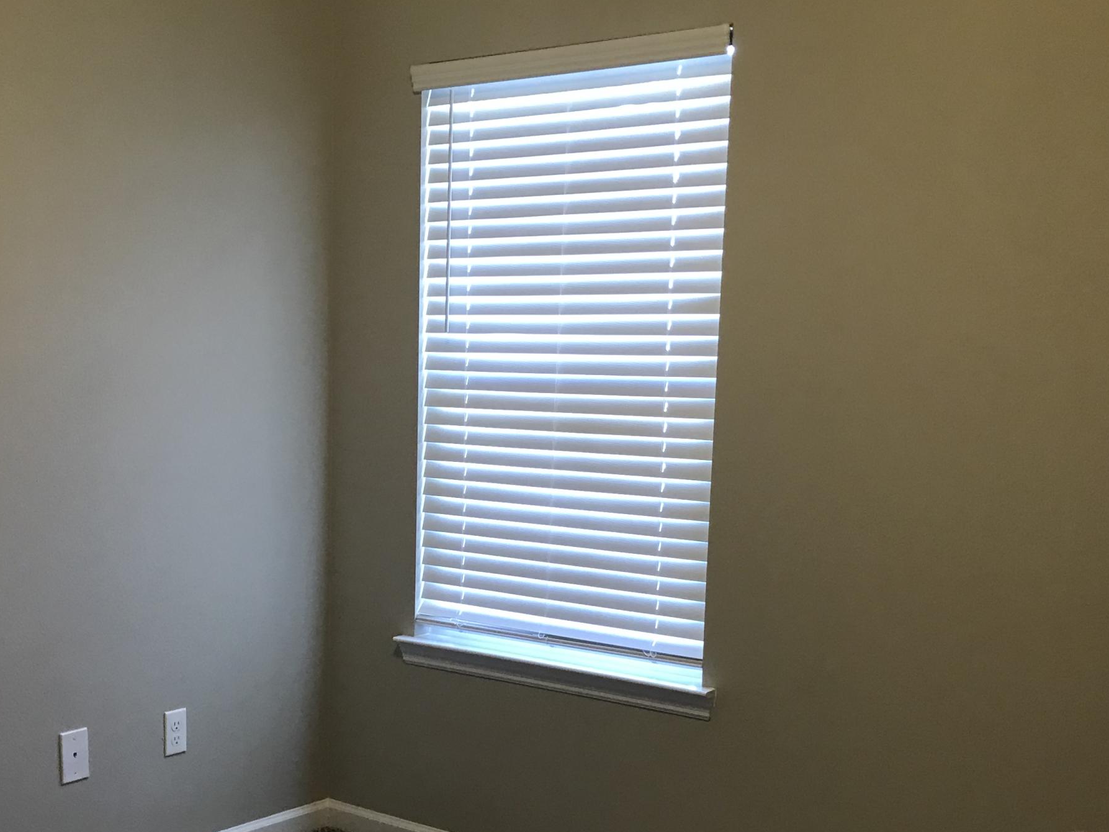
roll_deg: -0.4
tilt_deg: -7.4
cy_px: 595
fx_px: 1506
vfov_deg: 30.5
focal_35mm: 47
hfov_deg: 40.3
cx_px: 468
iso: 40
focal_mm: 3.99
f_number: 1.8
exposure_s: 1/17
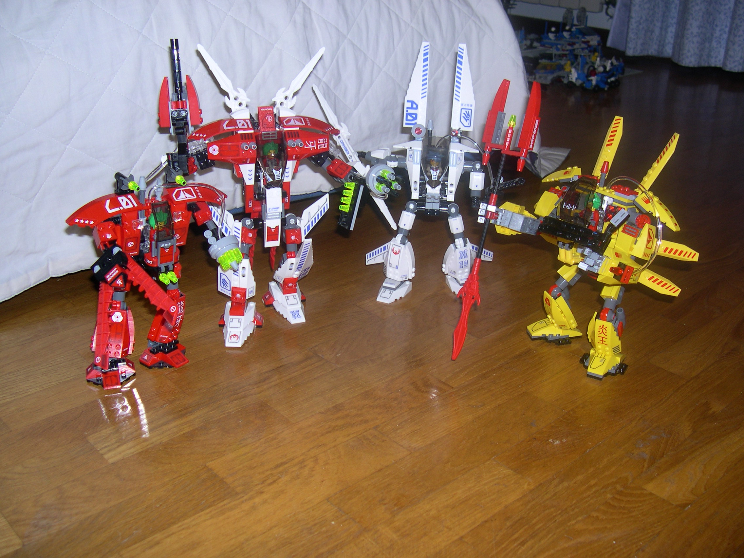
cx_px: 372
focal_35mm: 38
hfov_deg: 49.0
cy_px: 279
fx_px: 817
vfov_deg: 37.7
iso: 100
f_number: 2.8
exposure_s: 1/60
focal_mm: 8
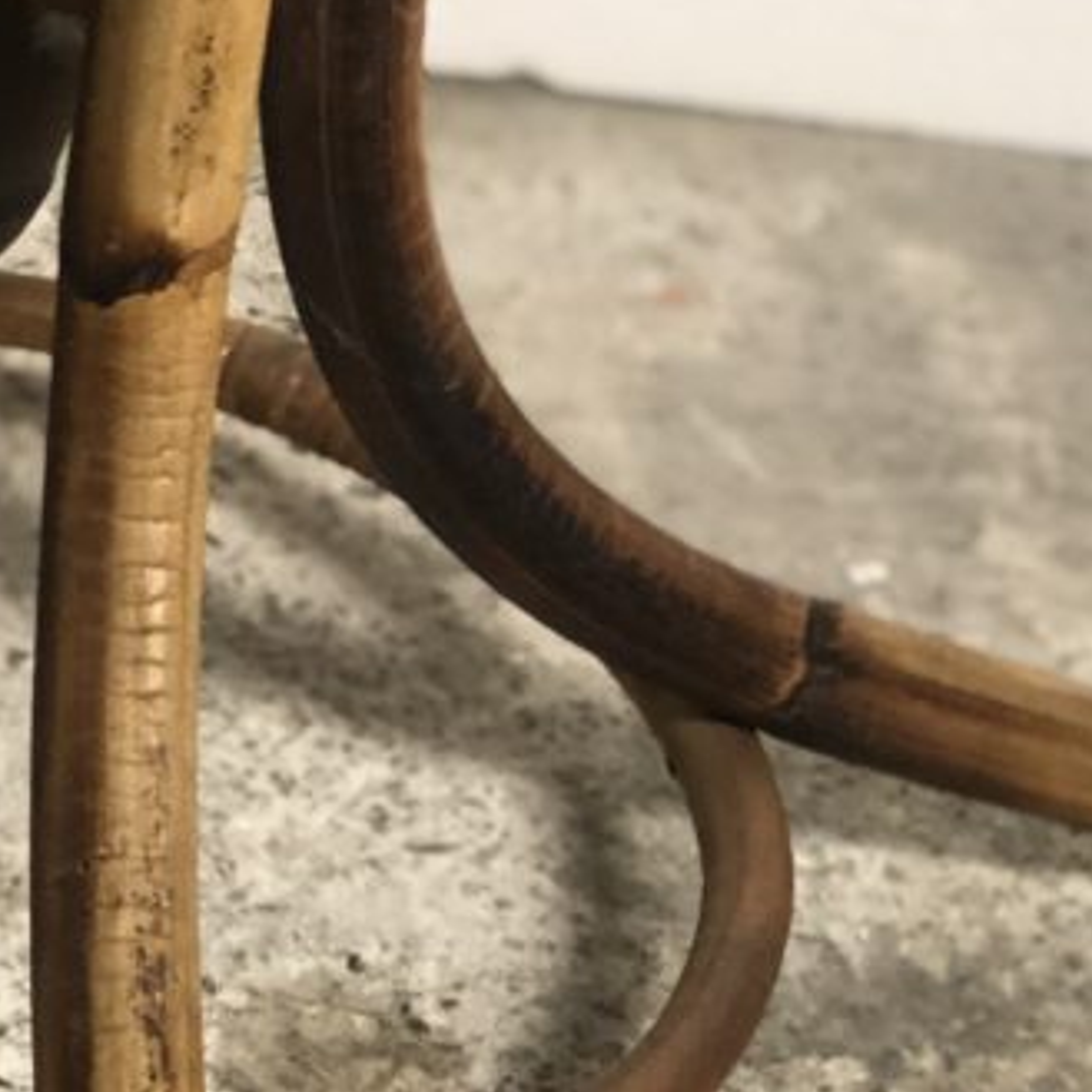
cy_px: 1099
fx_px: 5104
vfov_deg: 12.1
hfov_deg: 11.9
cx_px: -272
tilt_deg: -41.8
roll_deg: -7.6
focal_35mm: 143
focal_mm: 6
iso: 125
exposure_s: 1/25
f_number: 2.4
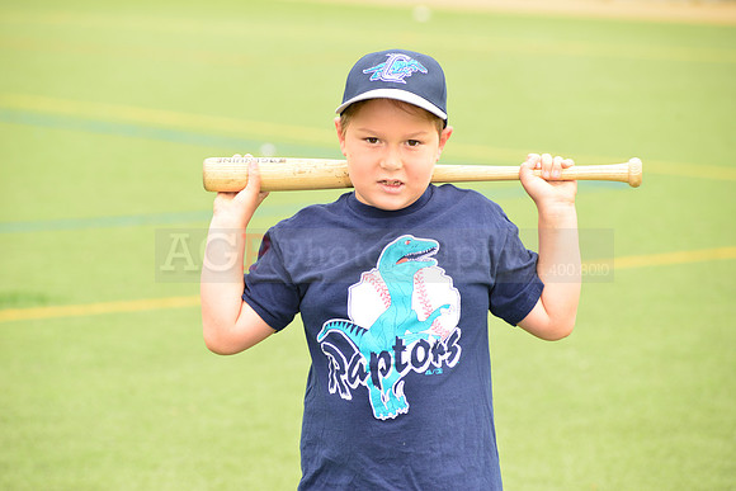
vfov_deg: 7.4
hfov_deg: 11.1
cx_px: 368
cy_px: 246
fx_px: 3783
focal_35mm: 185
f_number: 8
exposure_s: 1/200
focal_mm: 185
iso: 250
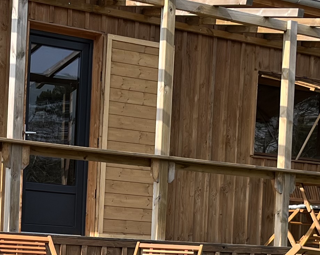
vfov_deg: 13.6
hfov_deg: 17.3
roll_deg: -2.7
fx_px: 1051
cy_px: 267
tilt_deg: -0.4
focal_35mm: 111
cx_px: 106
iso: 50
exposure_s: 1/1389
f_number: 1.6
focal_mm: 5.1
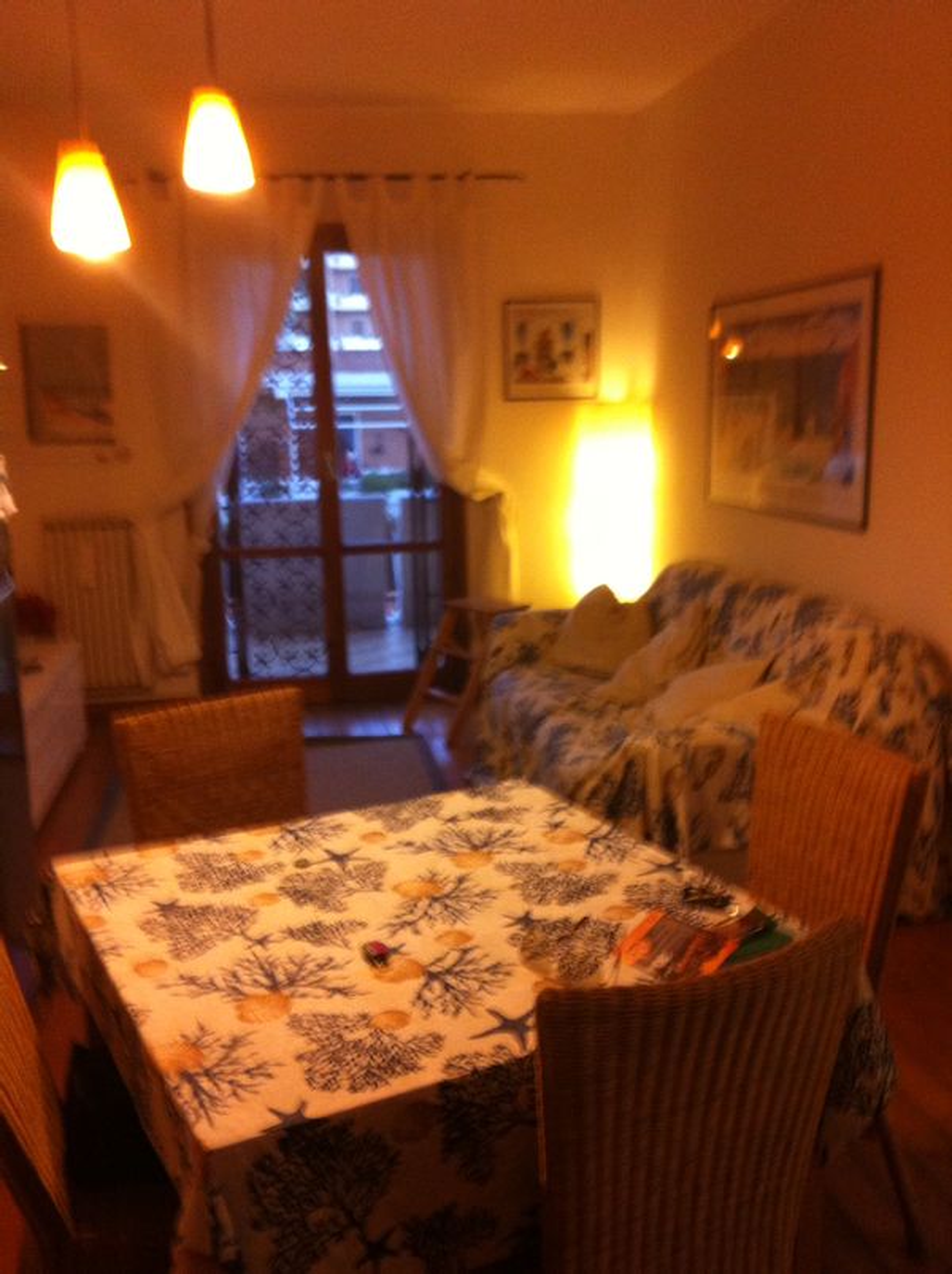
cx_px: 476
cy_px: 637
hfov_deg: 40.6
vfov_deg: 52.7
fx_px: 1286
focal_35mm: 35
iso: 250
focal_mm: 3.85
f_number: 2.8
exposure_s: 1/15
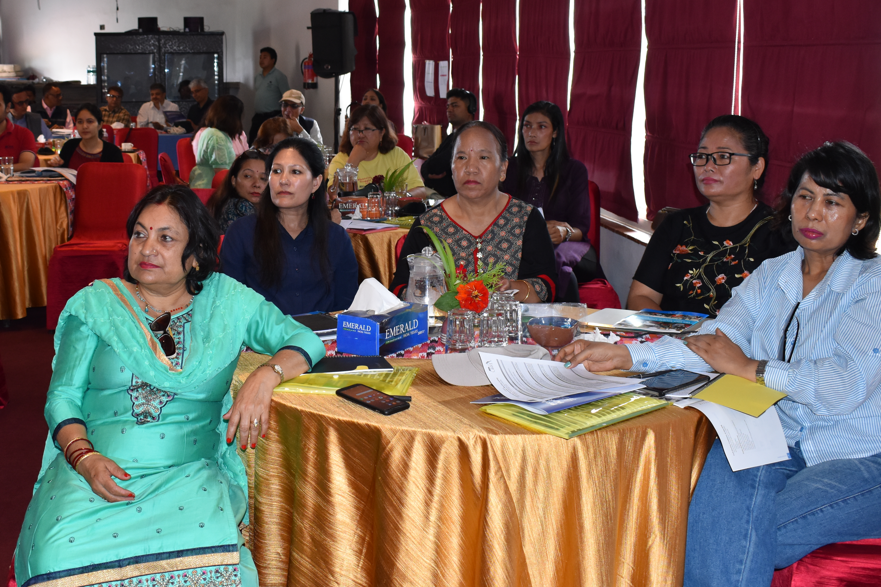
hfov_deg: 42.5
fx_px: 1126
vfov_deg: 29.2
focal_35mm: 46
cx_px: 338
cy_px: 235
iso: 800
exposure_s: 1/80
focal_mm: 22
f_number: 4.5
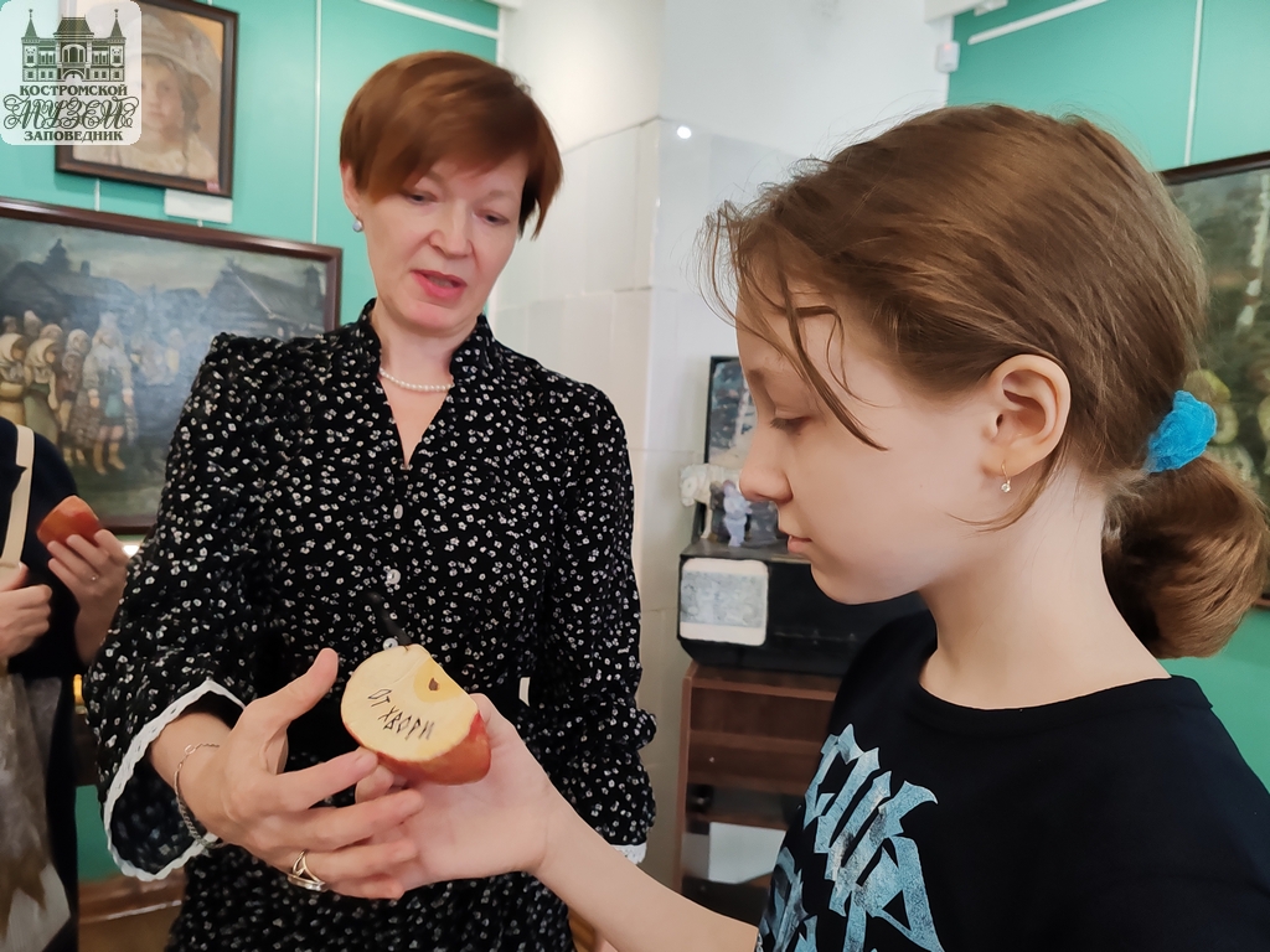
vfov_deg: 51.4
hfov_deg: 65.3
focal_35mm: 27
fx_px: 991
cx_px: 635
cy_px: 476
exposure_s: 1/100
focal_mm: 6.12
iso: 1600
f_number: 1.9
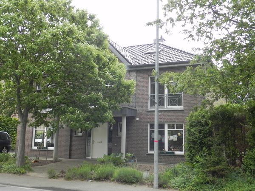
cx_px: 128
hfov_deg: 45.8
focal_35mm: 41
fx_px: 302
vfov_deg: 35.1
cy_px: 96
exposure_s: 1/145
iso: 160
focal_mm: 7.3
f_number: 4
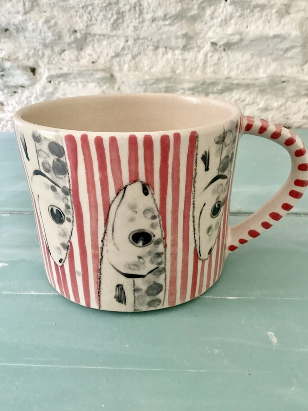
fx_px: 392
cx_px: 157
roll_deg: +0.2
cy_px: 197
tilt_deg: -22.1
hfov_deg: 42.9
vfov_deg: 55.3
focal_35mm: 33
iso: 320
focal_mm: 3.3
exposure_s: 1/60
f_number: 2.4
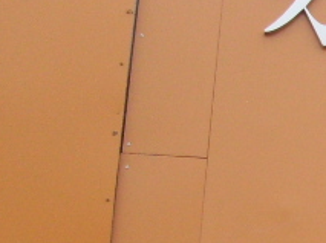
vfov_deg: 7.8
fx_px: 1721
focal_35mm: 183
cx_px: 761
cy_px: 457
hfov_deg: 9.7
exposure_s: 1/90
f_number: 2.8
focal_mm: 6.3
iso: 80
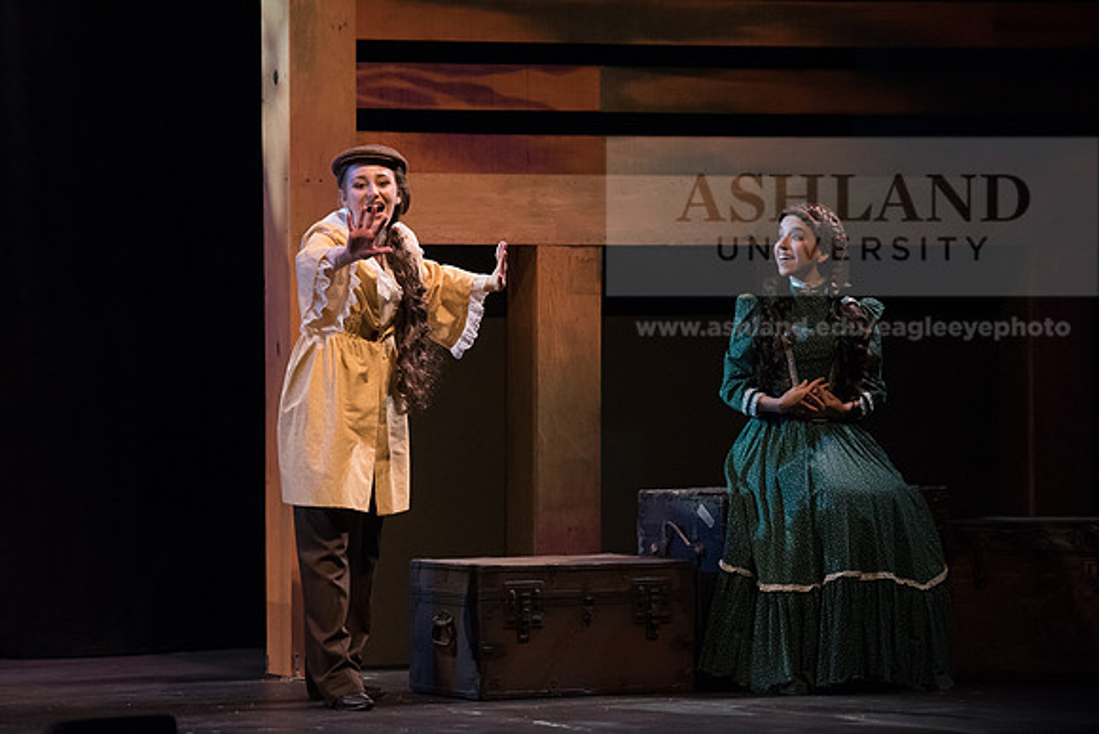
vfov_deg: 8.9
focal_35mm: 155
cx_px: 550
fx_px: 4733
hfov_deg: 13.2
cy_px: 367
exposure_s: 1/320
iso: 4000
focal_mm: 155
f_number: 2.8
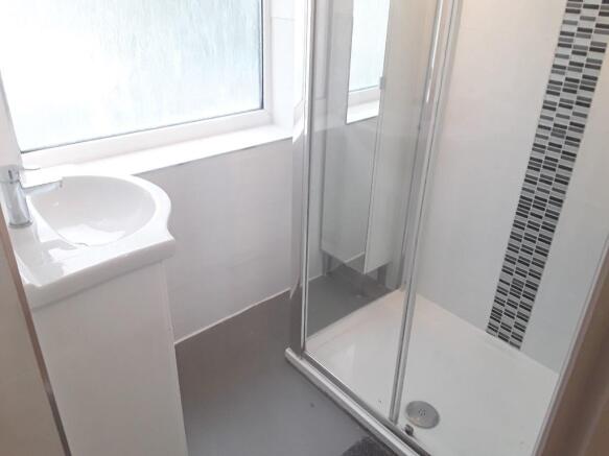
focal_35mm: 27
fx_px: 475
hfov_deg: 65.3
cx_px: 304
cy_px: 228
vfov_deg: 51.3
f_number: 1.9
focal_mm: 2.91
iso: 100
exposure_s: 1/33
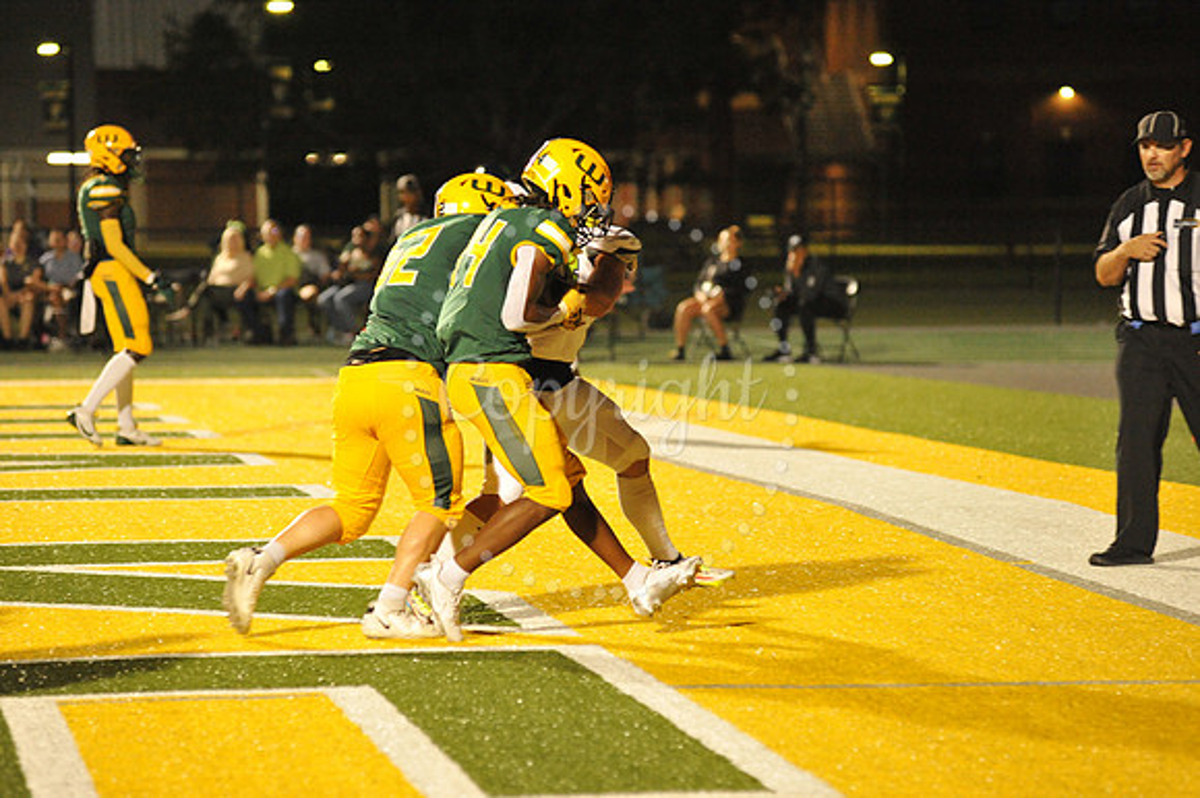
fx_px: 6163
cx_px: 600
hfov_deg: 11.1
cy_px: 399
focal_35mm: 185
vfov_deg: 7.4
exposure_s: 1/320
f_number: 4
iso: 6400
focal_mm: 185
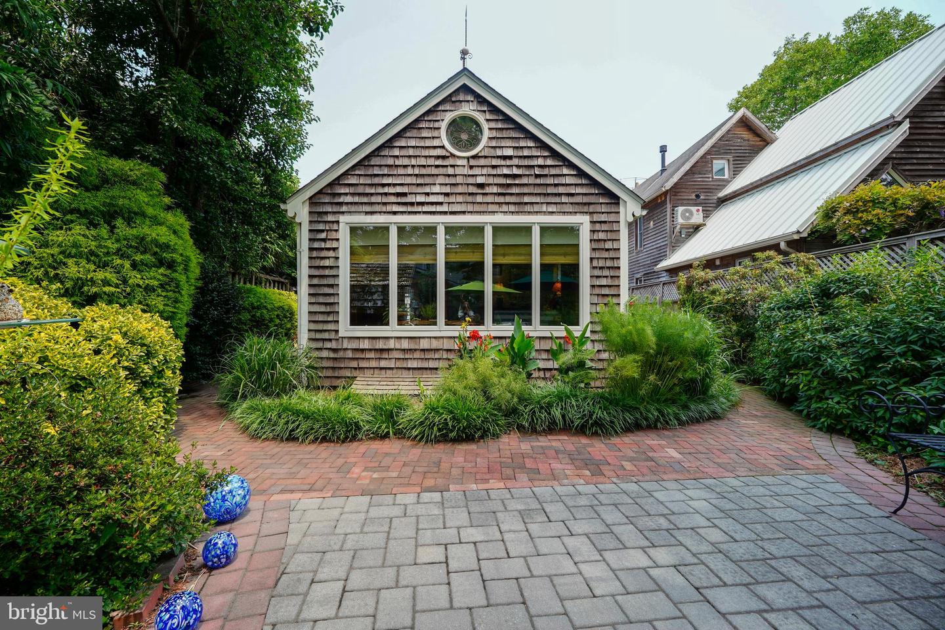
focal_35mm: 15
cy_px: 315
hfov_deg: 100.4
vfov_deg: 77.3
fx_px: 394
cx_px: 472
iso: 100
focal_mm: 10
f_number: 5
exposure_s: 1/100
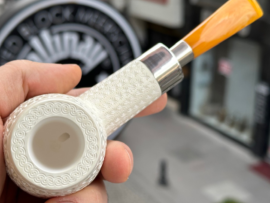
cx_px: 128
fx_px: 484
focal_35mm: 62
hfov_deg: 31.2
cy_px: 98
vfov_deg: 23.6
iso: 64
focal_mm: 6.86
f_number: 1.78
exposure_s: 1/398
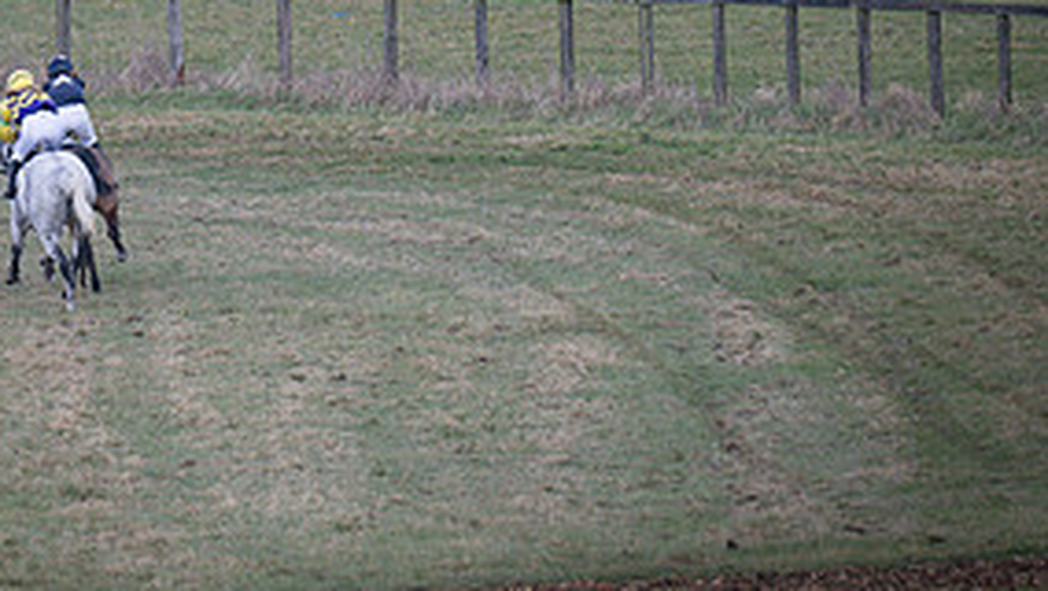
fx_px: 22378
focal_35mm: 805
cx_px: 134
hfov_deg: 2.7
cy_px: 245
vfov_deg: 1.5
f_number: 5
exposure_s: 1/1000
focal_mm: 200
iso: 320
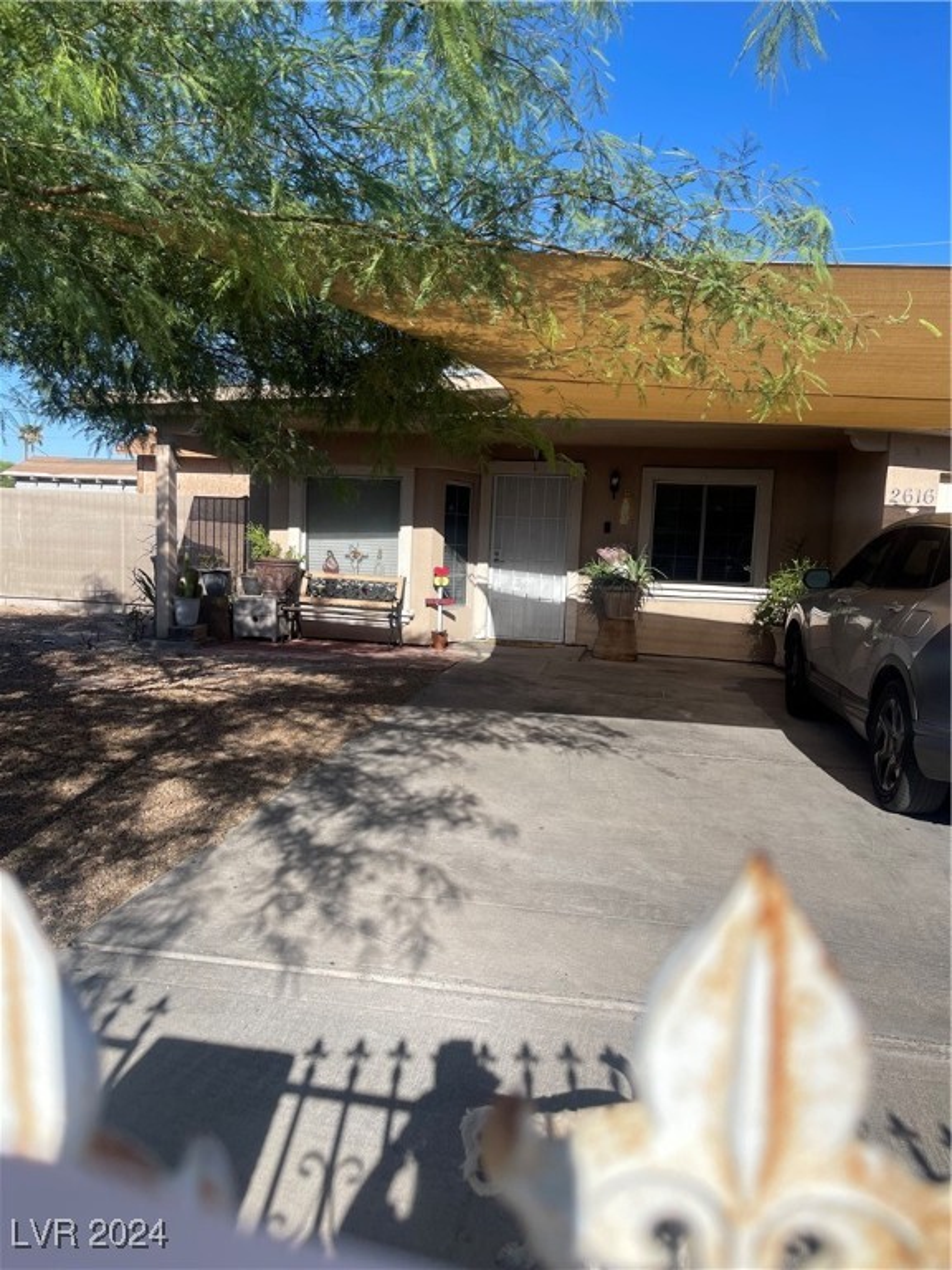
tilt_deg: -6.6
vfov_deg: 69.4
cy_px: 635
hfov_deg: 54.9
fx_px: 917
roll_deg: -2.6
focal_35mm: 25
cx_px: 476
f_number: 1.6
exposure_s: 1/3448
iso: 32
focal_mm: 5.1
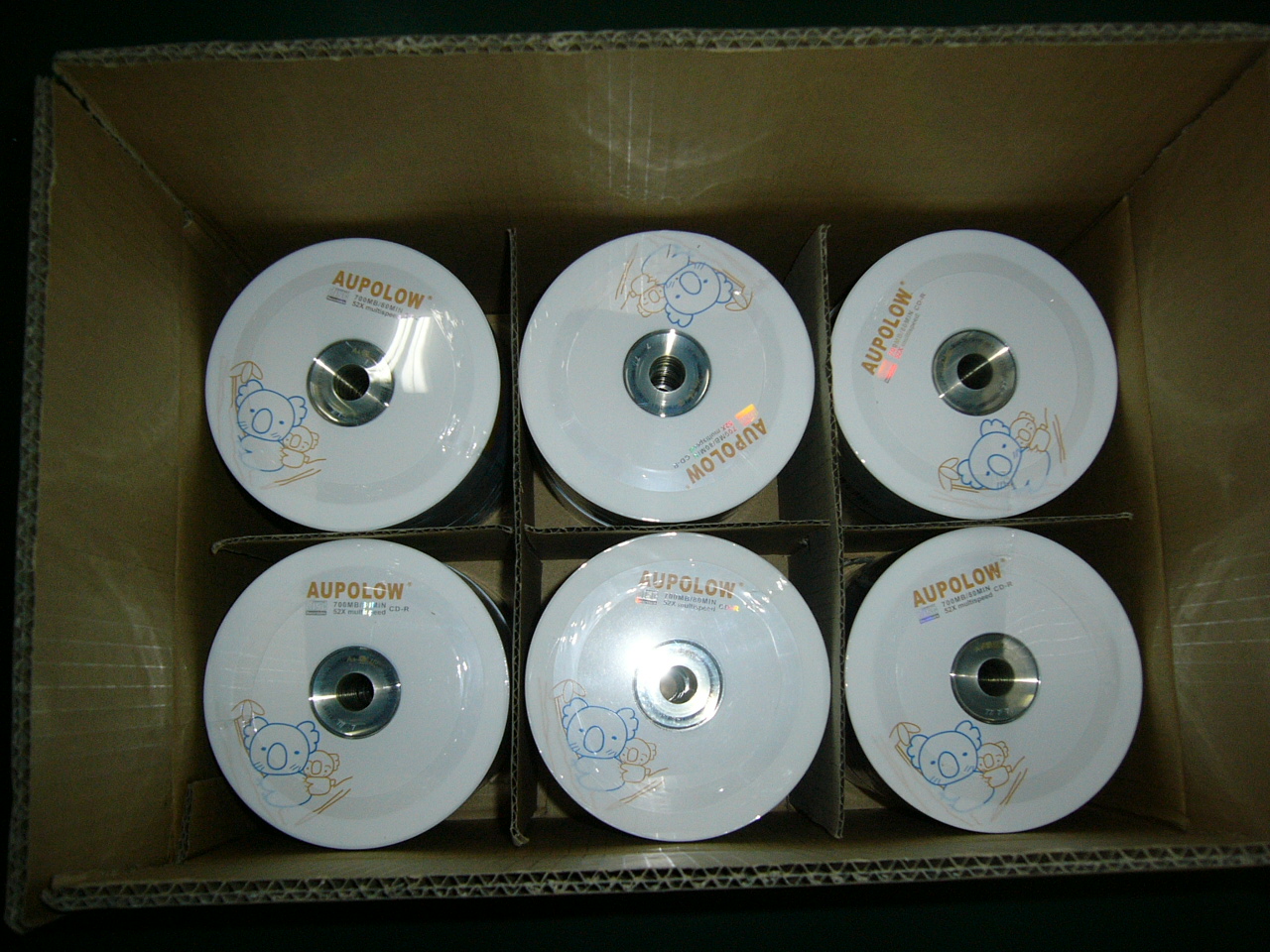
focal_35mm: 35
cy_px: 476
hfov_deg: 52.6
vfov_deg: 40.7
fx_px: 1284
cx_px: 635
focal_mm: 5.8
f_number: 2.8
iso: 100
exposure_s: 1/60
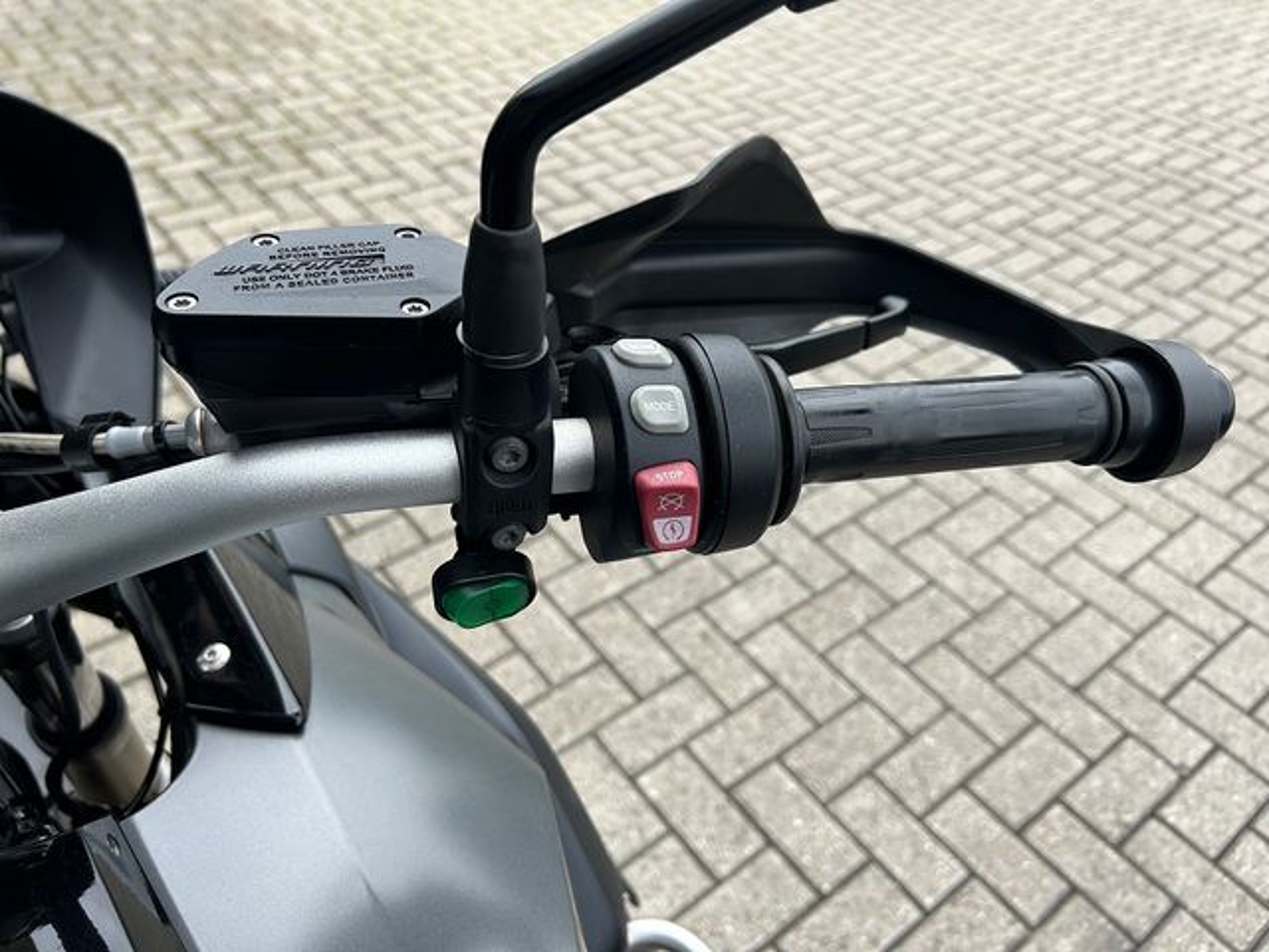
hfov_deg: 67.3
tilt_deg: -42.2
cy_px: 476
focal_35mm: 26
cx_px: 634
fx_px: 953
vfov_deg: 53.1
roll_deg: -2.9
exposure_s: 1/880
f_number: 1.5
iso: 50
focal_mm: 5.7
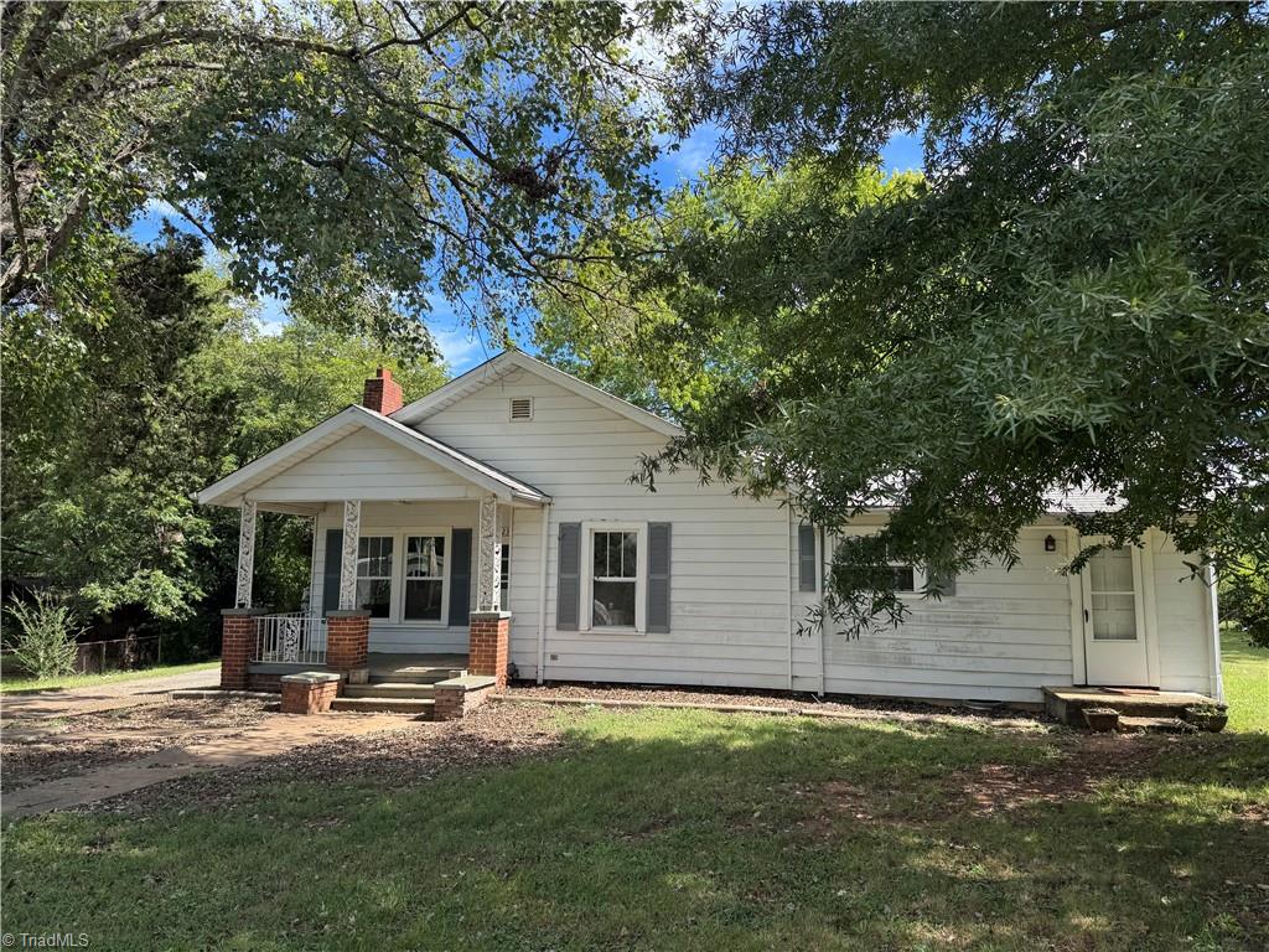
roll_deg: -0.3
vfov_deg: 56.8
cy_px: 476
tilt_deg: +4.9
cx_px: 634
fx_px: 880
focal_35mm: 24
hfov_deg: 71.6
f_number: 1.78
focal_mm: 6.76
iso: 80
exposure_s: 1/1010
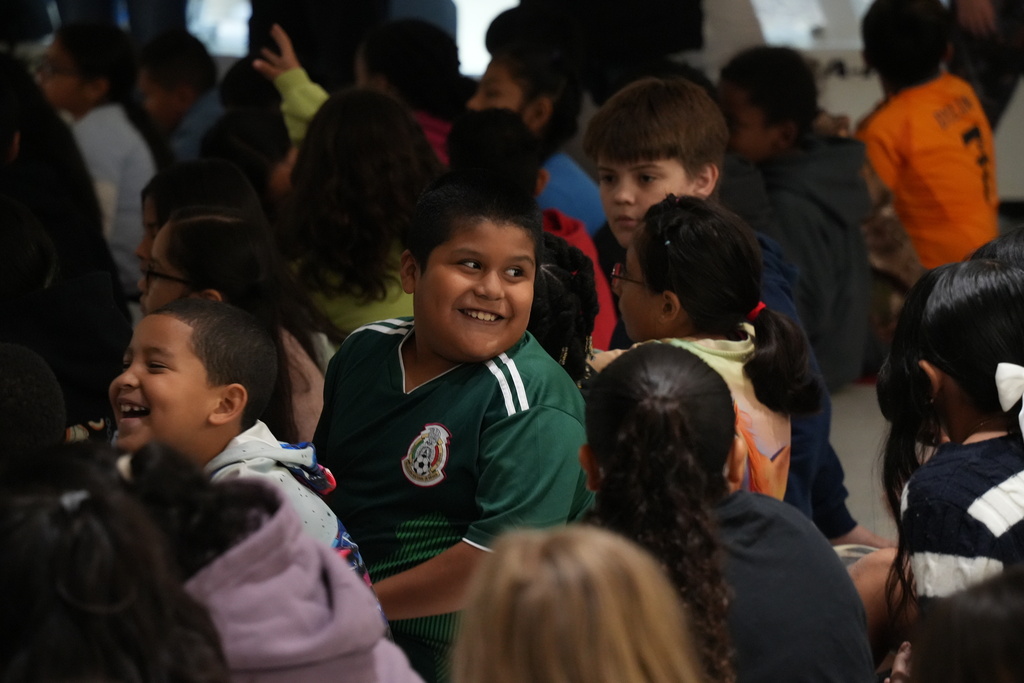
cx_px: 512
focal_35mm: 200
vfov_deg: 6.9
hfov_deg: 10.3
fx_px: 5689
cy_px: 342
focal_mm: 200
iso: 6400
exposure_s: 1/60
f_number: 6.3
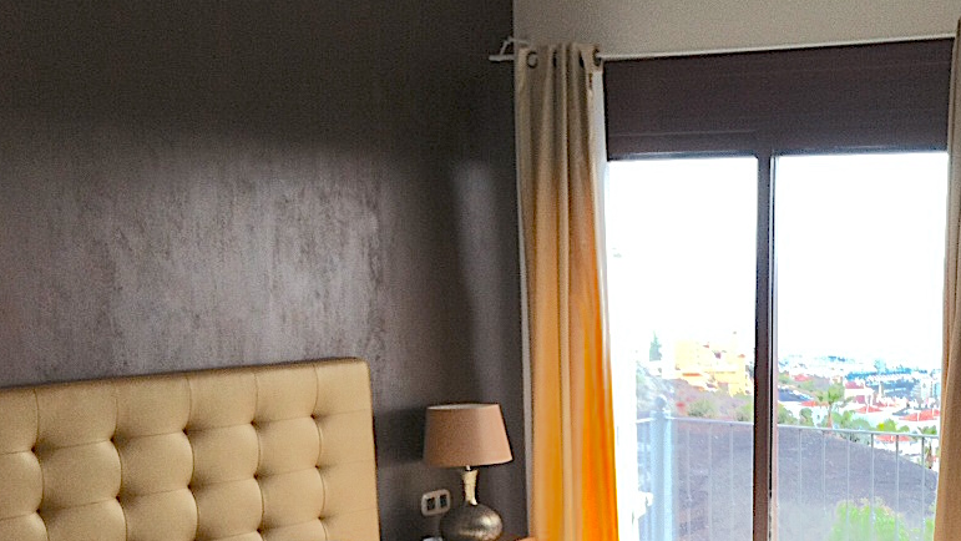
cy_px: 573
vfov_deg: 18.2
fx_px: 1631
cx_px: 699
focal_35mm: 64
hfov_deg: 32.3
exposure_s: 1/146
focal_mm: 3.85
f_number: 2.8
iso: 80
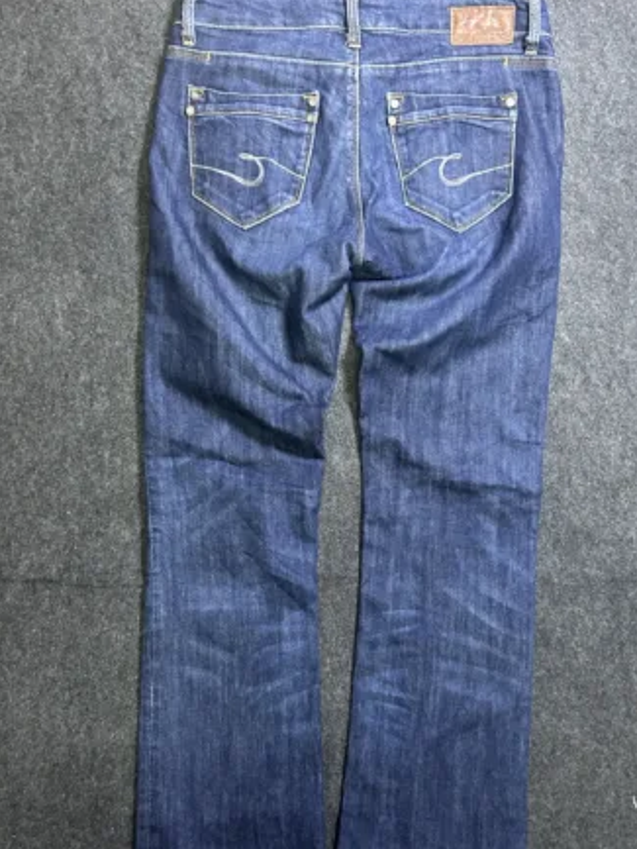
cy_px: 454
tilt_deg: -58.8
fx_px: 785
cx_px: 353
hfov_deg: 44.1
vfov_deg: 56.8
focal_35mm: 32
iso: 400
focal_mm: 5.7
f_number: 1.5
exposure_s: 1/33
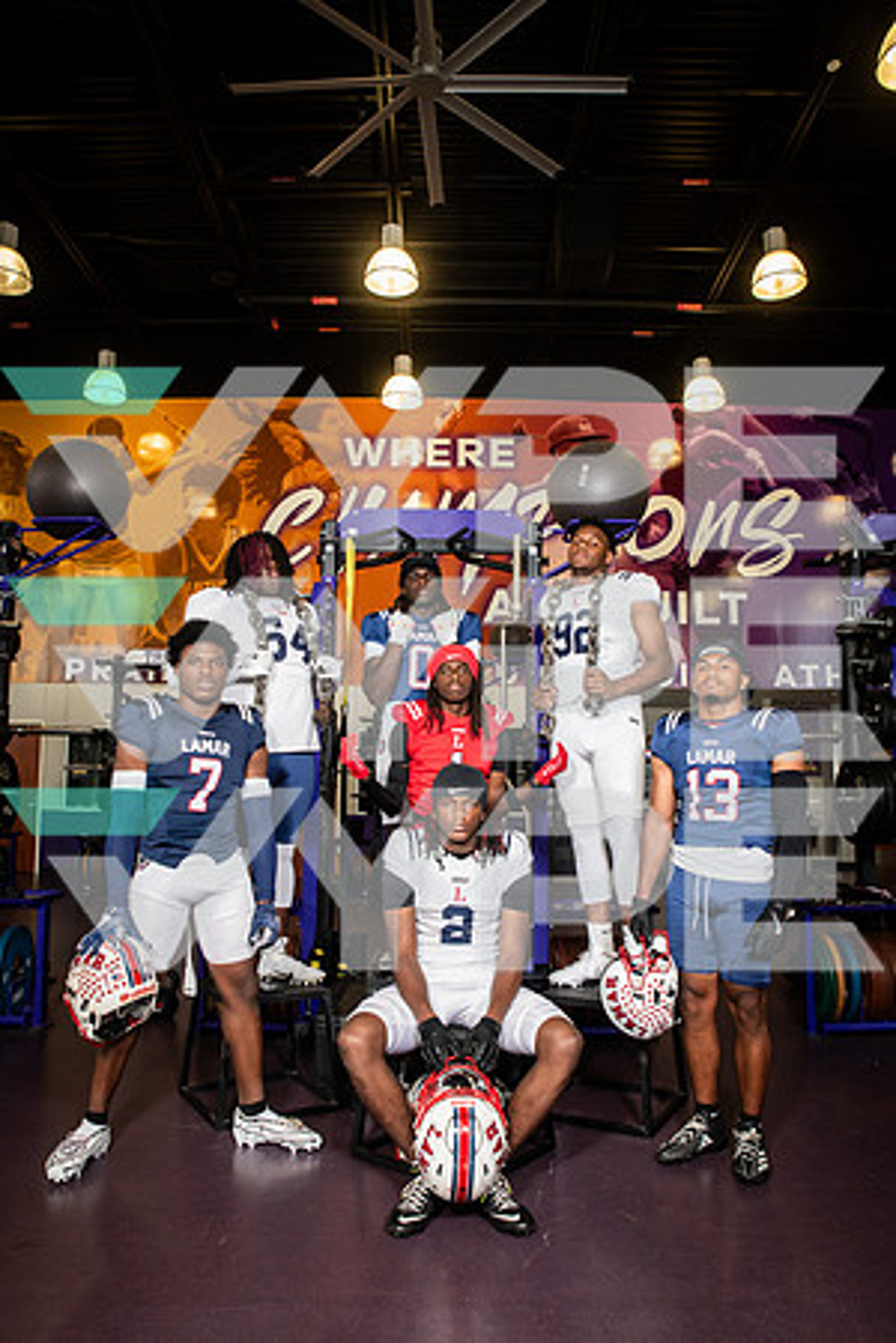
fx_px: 896
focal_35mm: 24
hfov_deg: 53.1
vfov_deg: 73.7
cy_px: 672
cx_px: 448
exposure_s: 1/250
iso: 800
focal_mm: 24
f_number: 7.1
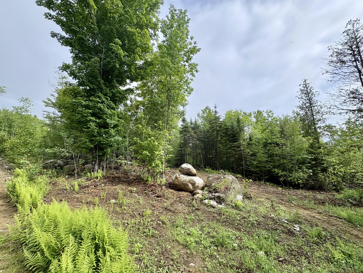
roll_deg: +2.7
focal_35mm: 14
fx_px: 147
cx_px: 182
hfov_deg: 102.1
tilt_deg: +10.0
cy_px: 136
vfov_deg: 85.7
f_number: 2.2
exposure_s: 1/1506
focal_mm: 2.22
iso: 64
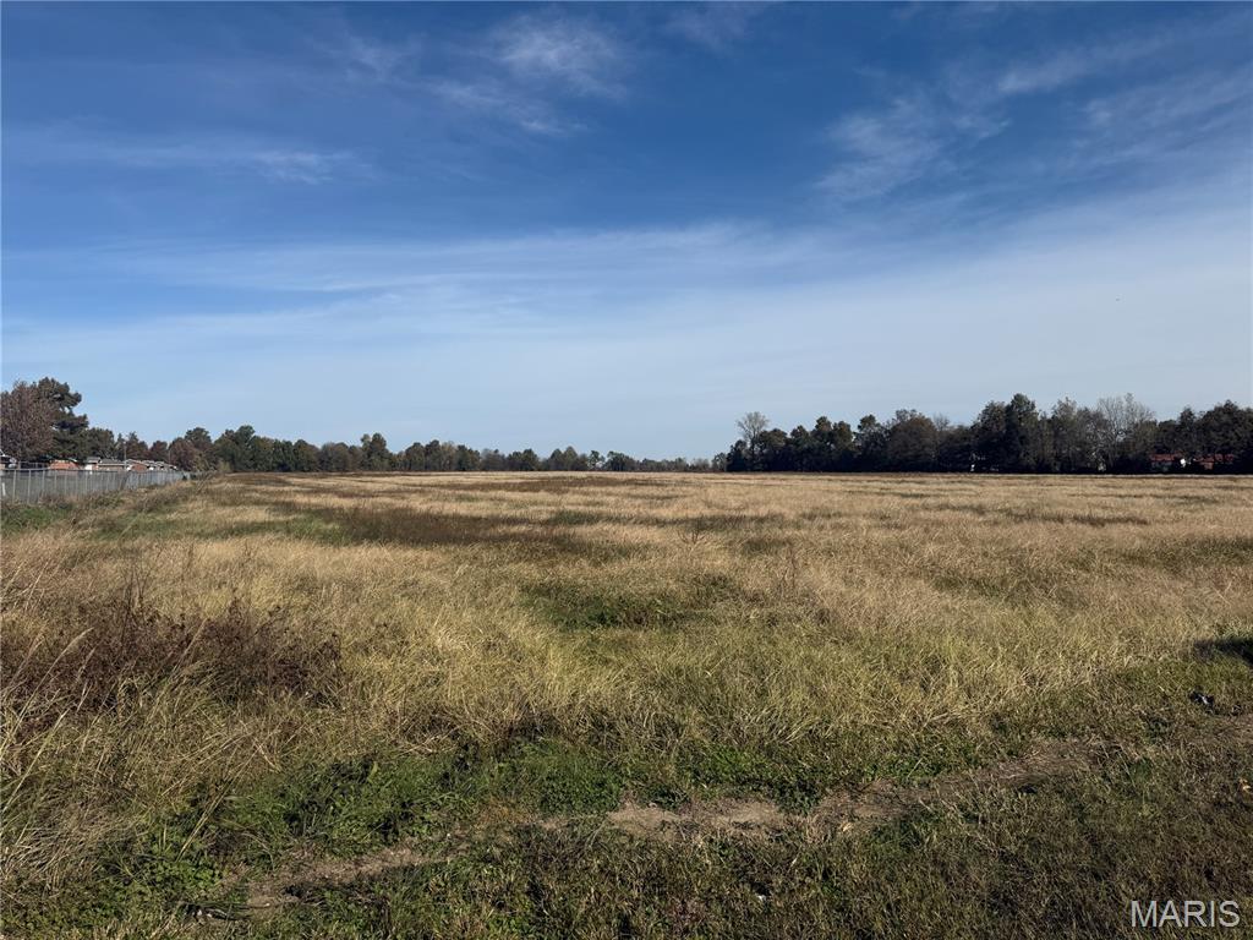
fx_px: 869
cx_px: 626
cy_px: 470
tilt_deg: -0.3
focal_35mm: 24
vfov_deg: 56.8
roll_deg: -0.4
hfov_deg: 71.6
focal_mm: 6.76
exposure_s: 1/8130
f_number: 1.78
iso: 80
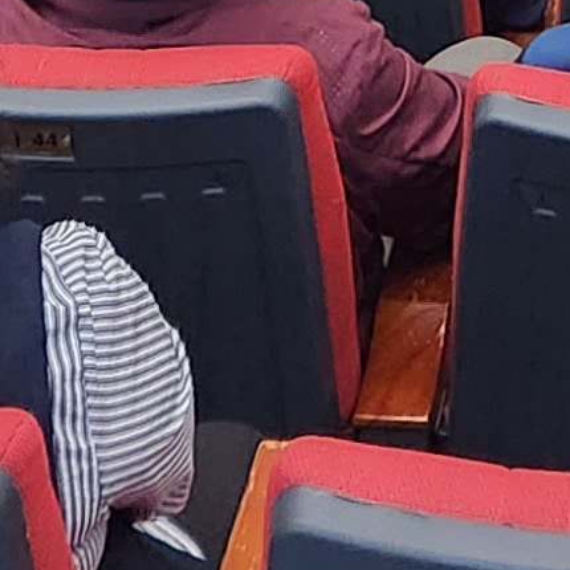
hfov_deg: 9.1
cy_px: -1226
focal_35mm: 189
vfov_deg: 7.8
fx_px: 3521
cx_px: 742
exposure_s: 1/120
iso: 500
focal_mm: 5.4
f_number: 1.8
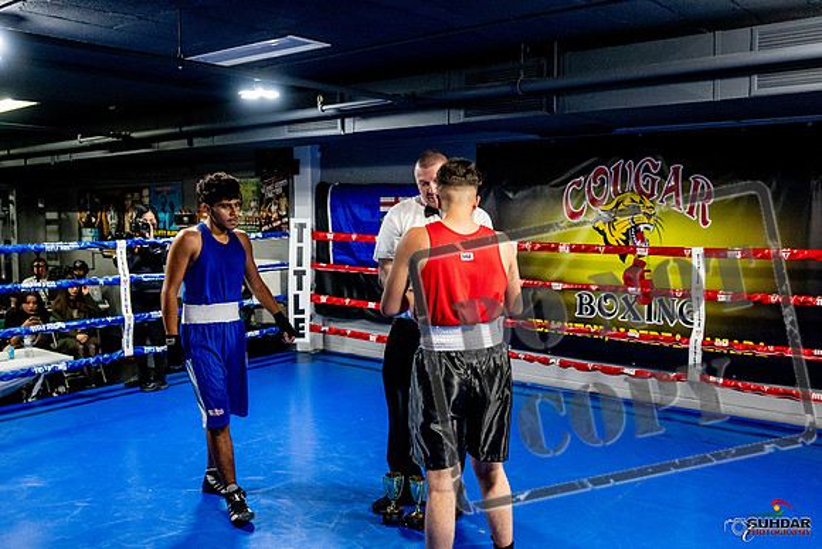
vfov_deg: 42.3
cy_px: 274
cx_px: 411
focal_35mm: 31
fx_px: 708
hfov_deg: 60.3
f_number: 2.8
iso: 5000
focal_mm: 21
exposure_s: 1/800
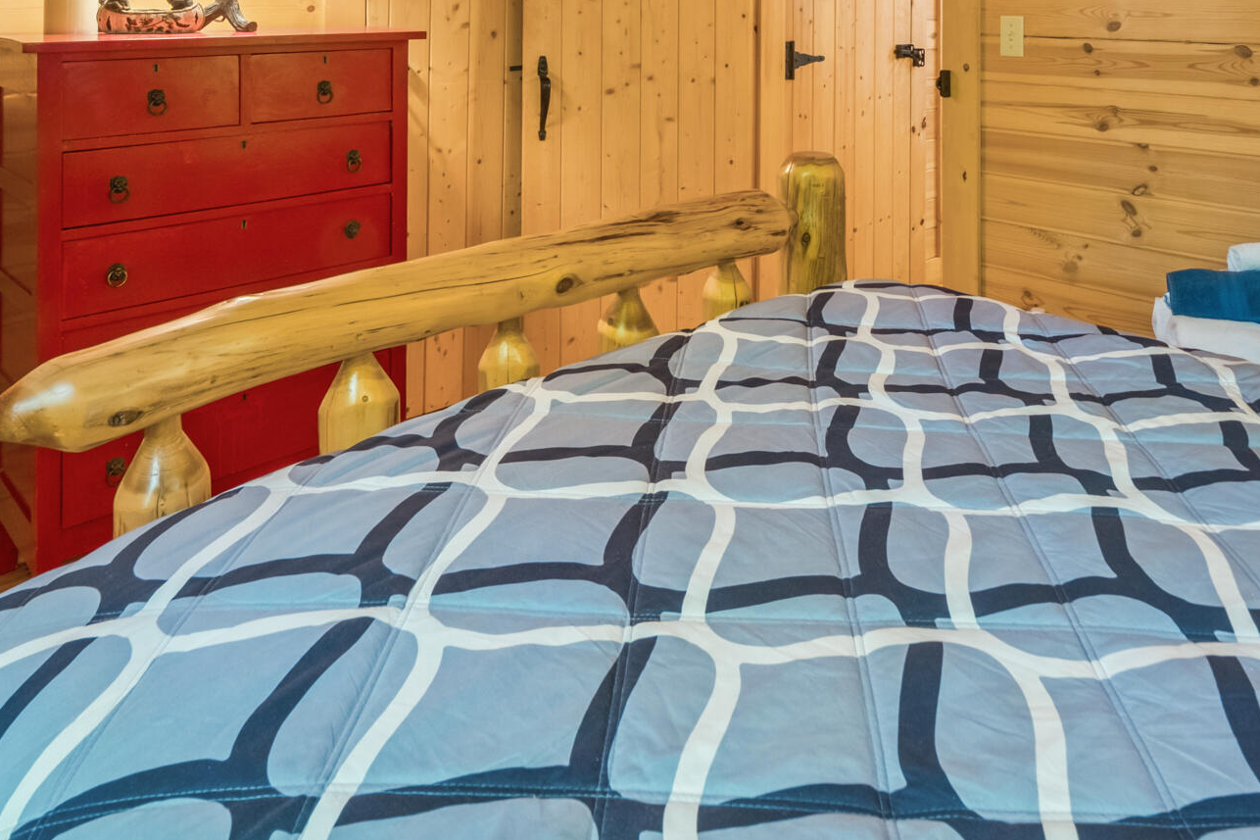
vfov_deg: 40.7
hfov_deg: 65.1
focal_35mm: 28
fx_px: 980
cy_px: 6
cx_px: 728
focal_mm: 8
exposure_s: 2
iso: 500
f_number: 8
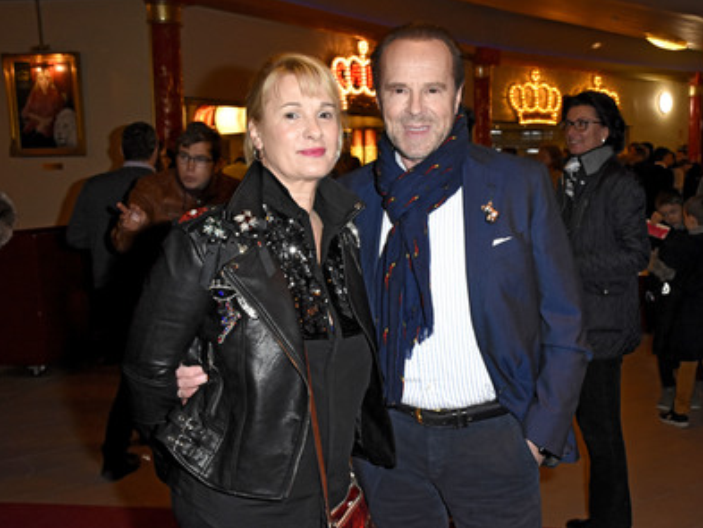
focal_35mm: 43
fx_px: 874
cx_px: 398
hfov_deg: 43.7
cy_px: 265
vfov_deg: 33.6
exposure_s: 1/125
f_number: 6.3
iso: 2500
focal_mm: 26
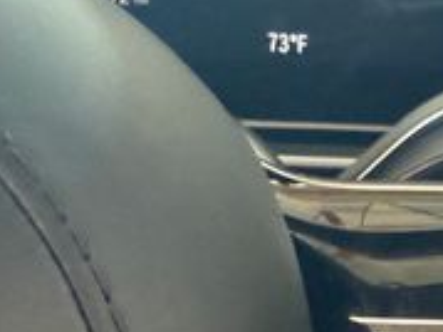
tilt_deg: -29.4
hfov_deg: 19.7
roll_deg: -5.2
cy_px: 424
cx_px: 666
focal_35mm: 86
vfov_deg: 16.3
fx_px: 1100
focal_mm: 2.22
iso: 500
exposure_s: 1/60
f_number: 2.2
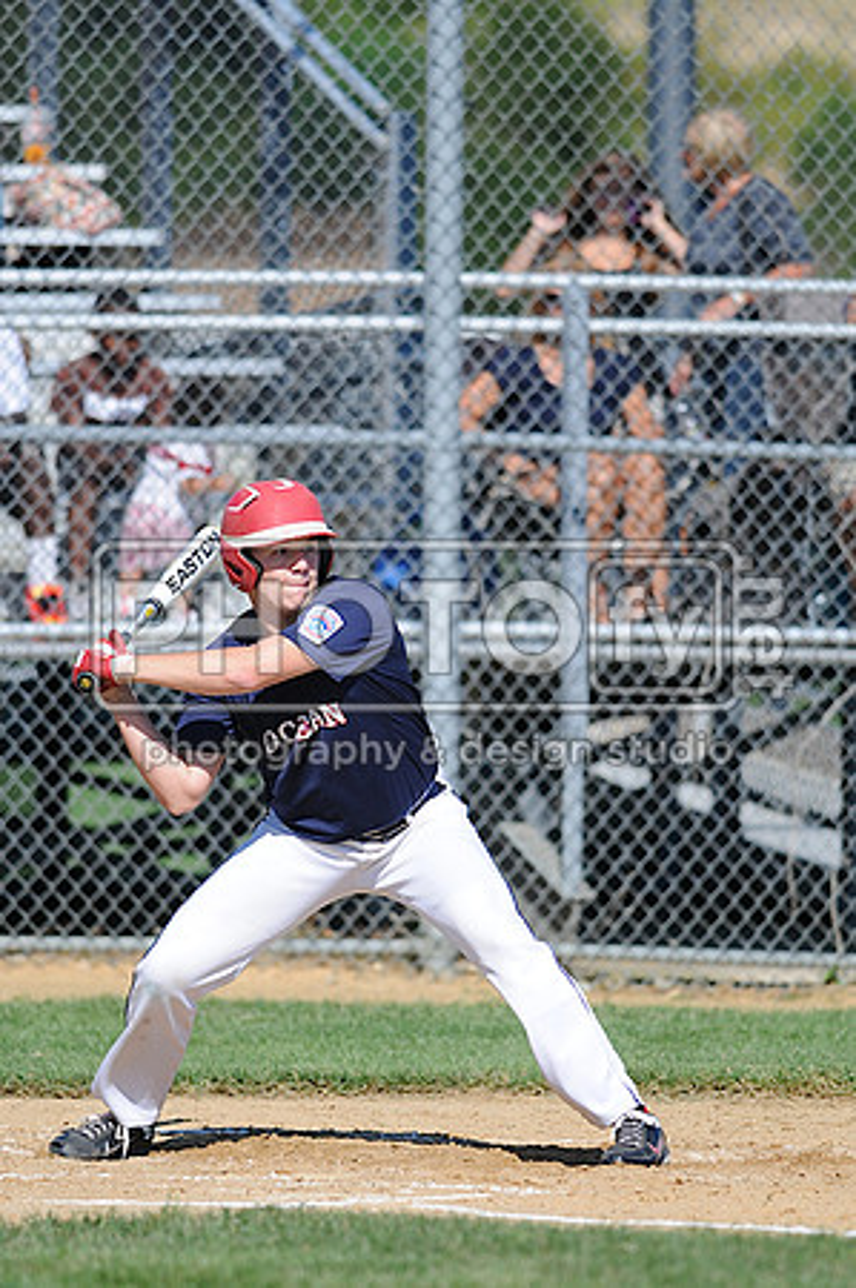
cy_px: 644
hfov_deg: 3.0
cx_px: 428
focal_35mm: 450
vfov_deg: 4.6
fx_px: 16086
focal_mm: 300
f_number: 4
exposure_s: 1/2000
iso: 200
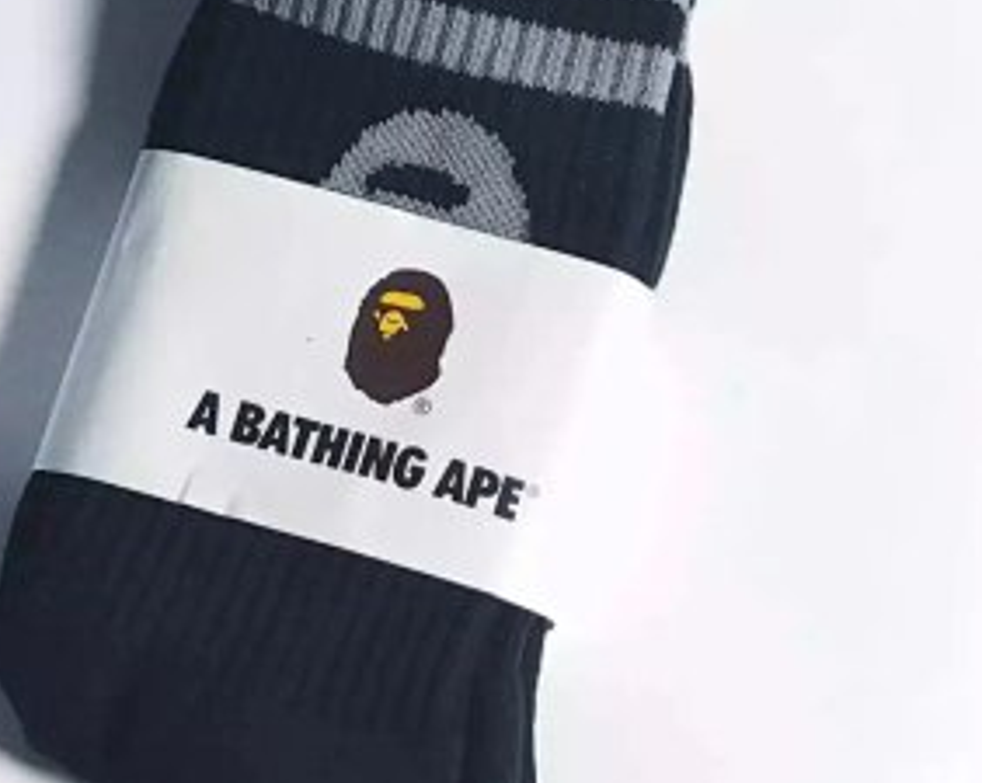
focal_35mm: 158
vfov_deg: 9.7
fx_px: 4587
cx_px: -334
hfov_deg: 11.8
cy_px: 209
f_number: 2.8
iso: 25
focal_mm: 6.6
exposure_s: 1/100
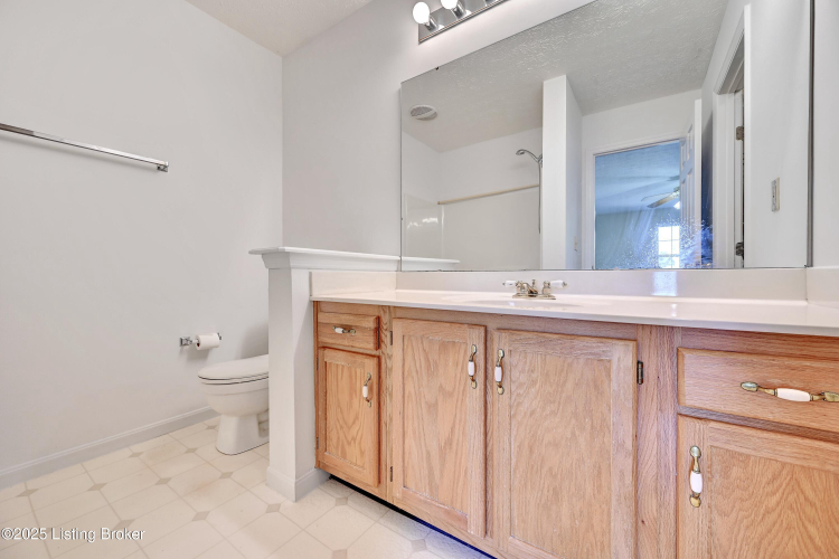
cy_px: 280
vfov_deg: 81.2
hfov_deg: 104.3
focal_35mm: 14
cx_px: 420
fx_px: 326
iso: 250
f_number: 8
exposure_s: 1/2.5
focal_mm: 14
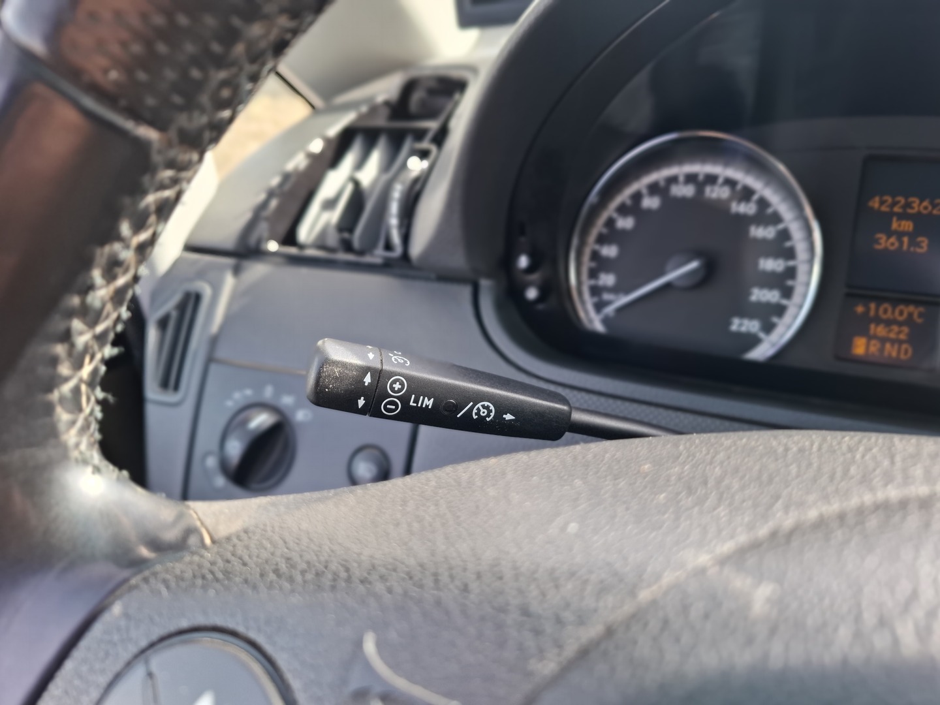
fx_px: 625
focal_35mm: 23
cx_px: 470
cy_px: 352
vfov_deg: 58.9
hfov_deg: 73.9
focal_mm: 5.54
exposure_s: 1/116
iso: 50
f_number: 1.8
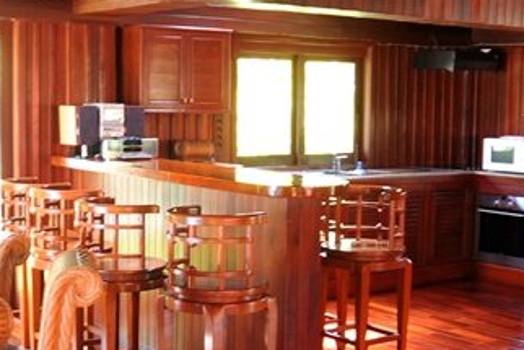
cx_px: 244
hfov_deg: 30.1
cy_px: 185
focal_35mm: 67
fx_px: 976
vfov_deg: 20.3
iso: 200
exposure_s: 1/4
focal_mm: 18
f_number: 5
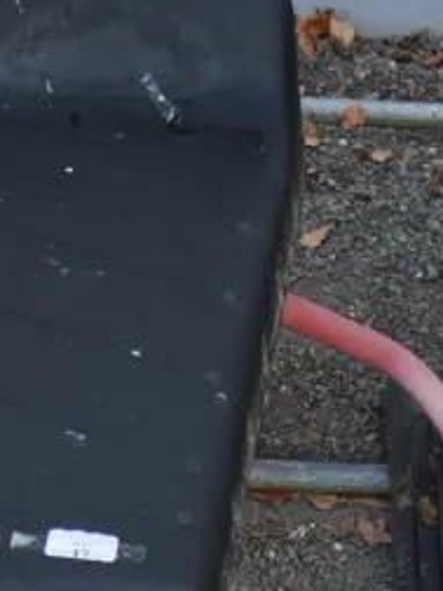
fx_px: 2218
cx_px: 298
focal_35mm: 130
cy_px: 1196
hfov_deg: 11.4
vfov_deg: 13.1
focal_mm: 16
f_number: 3.6
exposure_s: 1/100
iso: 200
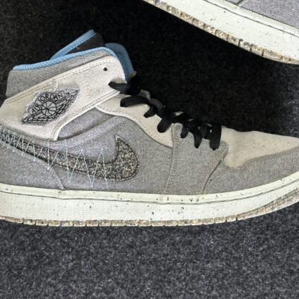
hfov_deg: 20.9
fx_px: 811
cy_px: 52
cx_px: 170
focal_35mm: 83
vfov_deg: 20.6
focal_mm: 6.86
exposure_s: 1/50
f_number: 1.78
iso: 200
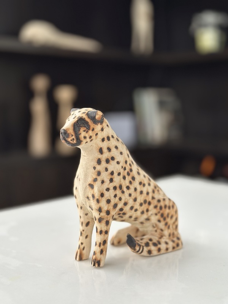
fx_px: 422
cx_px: 114
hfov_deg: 30.3
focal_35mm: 48
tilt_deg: -7.3
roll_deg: -0.3
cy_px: 152
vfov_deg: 39.7
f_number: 1.78
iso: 80
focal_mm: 6.86
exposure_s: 1/1009
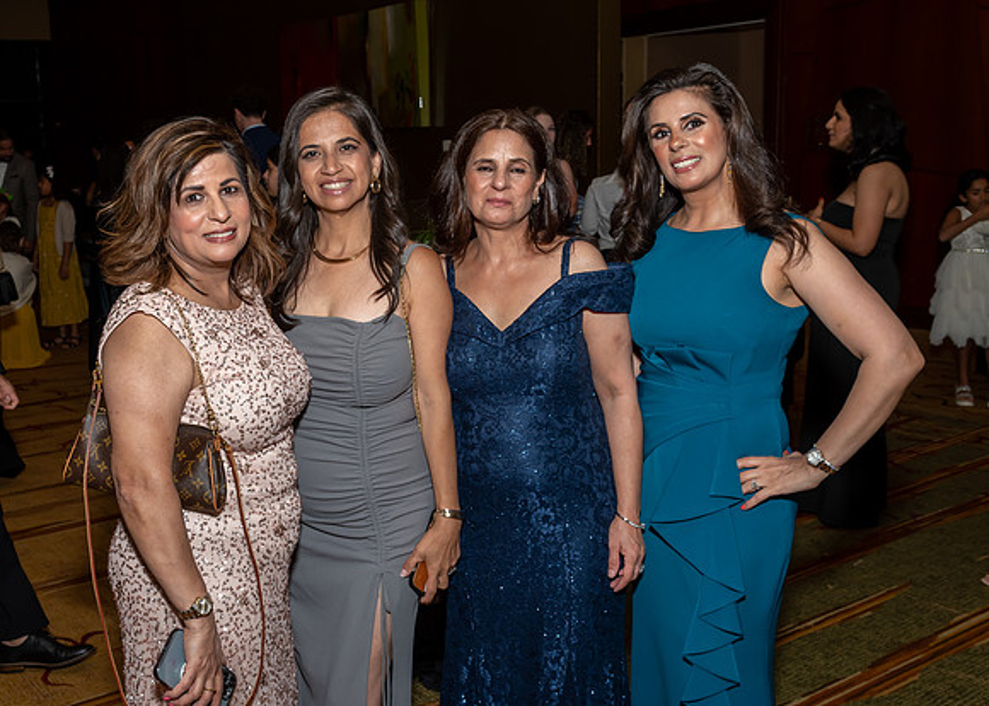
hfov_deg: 48.3
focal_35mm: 39
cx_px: 397
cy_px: 323
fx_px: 1097
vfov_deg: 35.7
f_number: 7.1
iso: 500
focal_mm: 22
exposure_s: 1/250
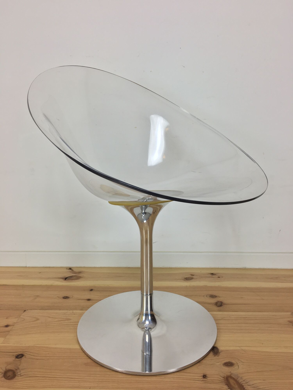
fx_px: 327
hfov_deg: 48.2
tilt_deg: -11.6
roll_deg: +0.1
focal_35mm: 29
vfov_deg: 61.7
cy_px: 195
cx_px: 146
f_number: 2.2
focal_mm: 4.15
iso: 25
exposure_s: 1/33
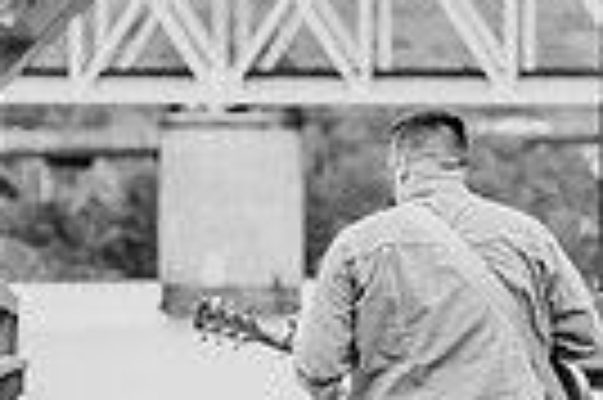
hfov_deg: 6.3
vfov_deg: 4.2
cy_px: 297
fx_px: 5504
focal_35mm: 329
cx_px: 400
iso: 320
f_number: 4
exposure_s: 1/800
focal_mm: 98
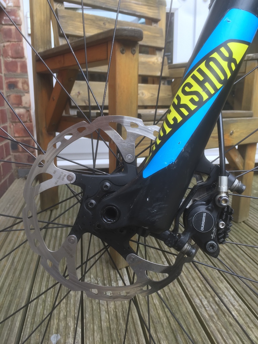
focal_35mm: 29
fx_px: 288
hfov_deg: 48.2
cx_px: 129
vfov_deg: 61.7
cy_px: 172
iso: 40
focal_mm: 4.15
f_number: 2.2
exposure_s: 1/100
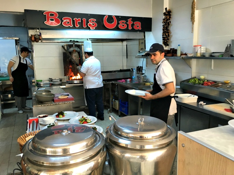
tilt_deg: -9.5
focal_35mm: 29
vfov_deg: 48.2
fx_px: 196
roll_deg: +0.1
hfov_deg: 61.7
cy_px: 88
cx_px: 117
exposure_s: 1/33
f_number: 2.2
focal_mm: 4.15
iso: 50
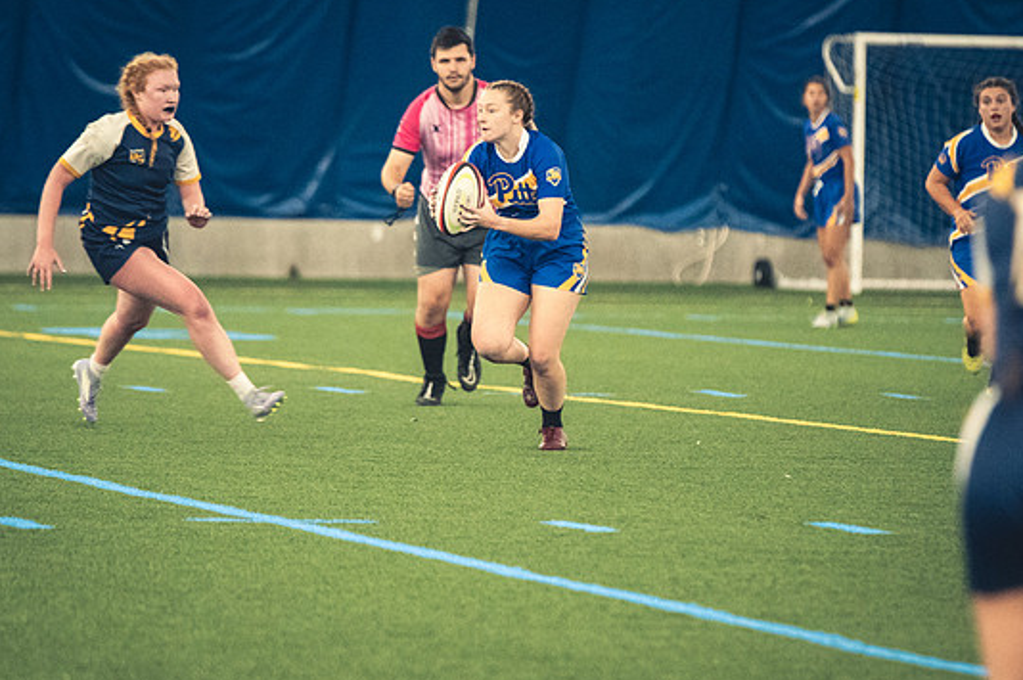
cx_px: 490
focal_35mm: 326
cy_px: 326
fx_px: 9255
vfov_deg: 4.2
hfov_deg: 6.3
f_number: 2.8
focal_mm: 200
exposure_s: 1/500
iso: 12800
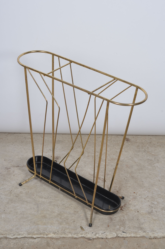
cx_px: 82
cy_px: 124
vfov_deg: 27.0
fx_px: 518
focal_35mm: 75
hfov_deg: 18.1
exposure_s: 1/125
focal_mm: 50
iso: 100
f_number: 11
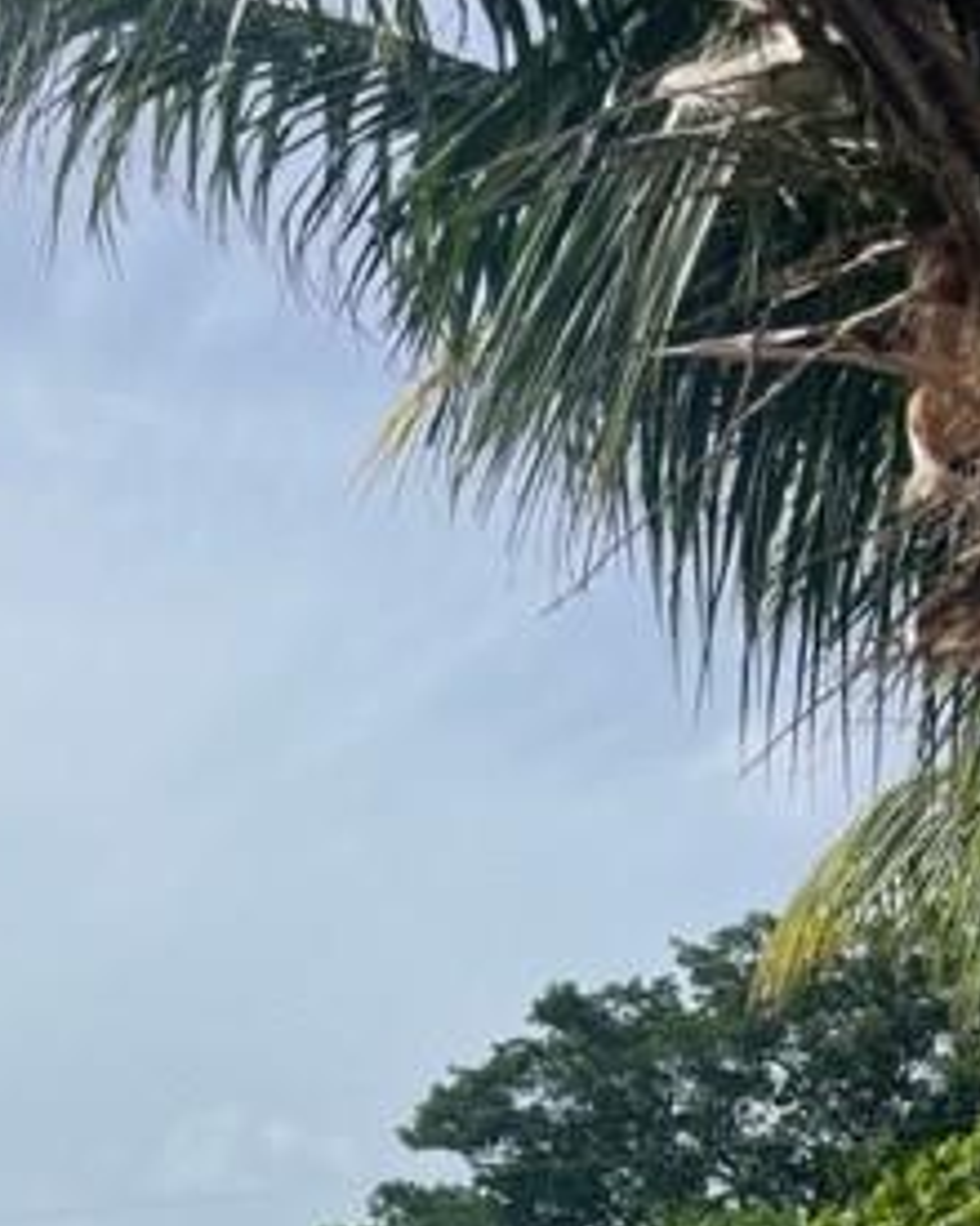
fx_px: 2139
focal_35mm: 59
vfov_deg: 29.7
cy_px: 1244
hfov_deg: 25.0
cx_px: 94
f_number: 1.6
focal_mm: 4.2
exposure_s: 1/7813
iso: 32
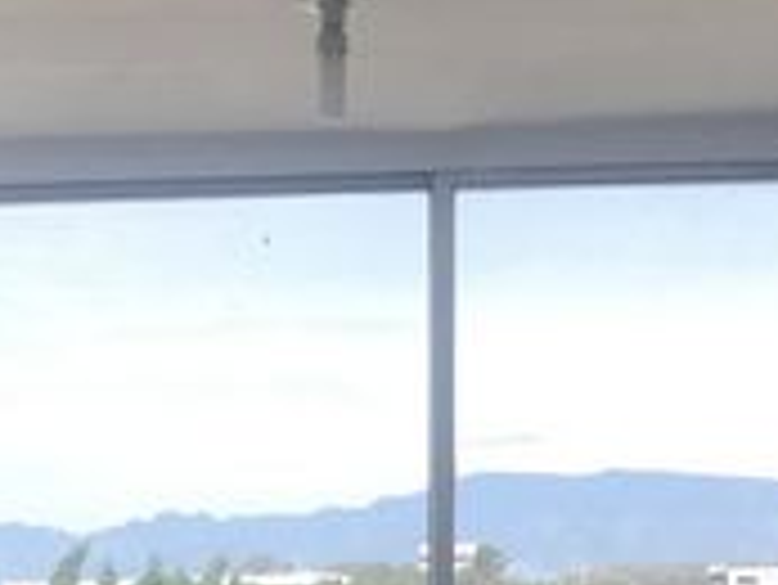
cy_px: 824
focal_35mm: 108
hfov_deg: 17.5
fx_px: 2429
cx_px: -103
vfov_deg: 13.1
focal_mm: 3.99
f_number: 1.8
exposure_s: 1/1140
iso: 20
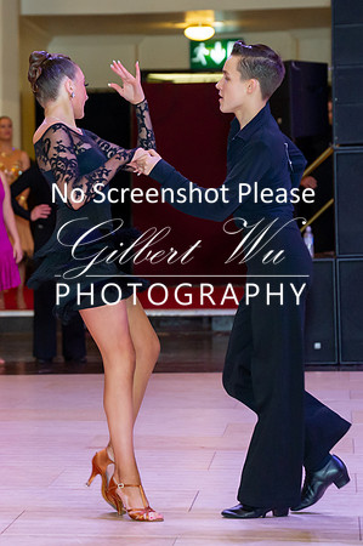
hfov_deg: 9.7
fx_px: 2126
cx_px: 80
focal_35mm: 140
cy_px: 263
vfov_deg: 14.6
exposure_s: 1/250
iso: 1600
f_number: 3.5
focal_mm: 85
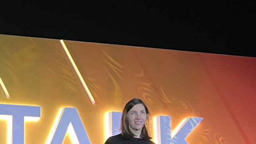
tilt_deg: +10.1
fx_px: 611
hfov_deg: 22.1
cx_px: -38
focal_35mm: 90
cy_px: 147
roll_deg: -0.7
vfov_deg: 13.3
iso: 125
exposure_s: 1/92
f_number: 1.5
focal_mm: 5.7
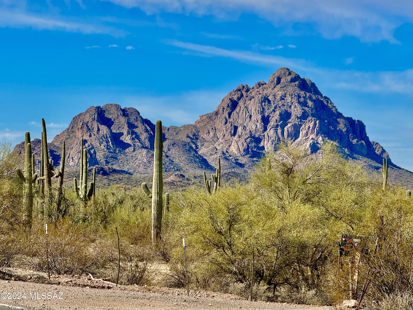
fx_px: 1432
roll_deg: -1.2
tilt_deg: +3.1
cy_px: 155
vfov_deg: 12.3
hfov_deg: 16.4
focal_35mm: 120
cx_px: 206
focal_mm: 15.66
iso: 50
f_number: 2.8
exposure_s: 1/2212
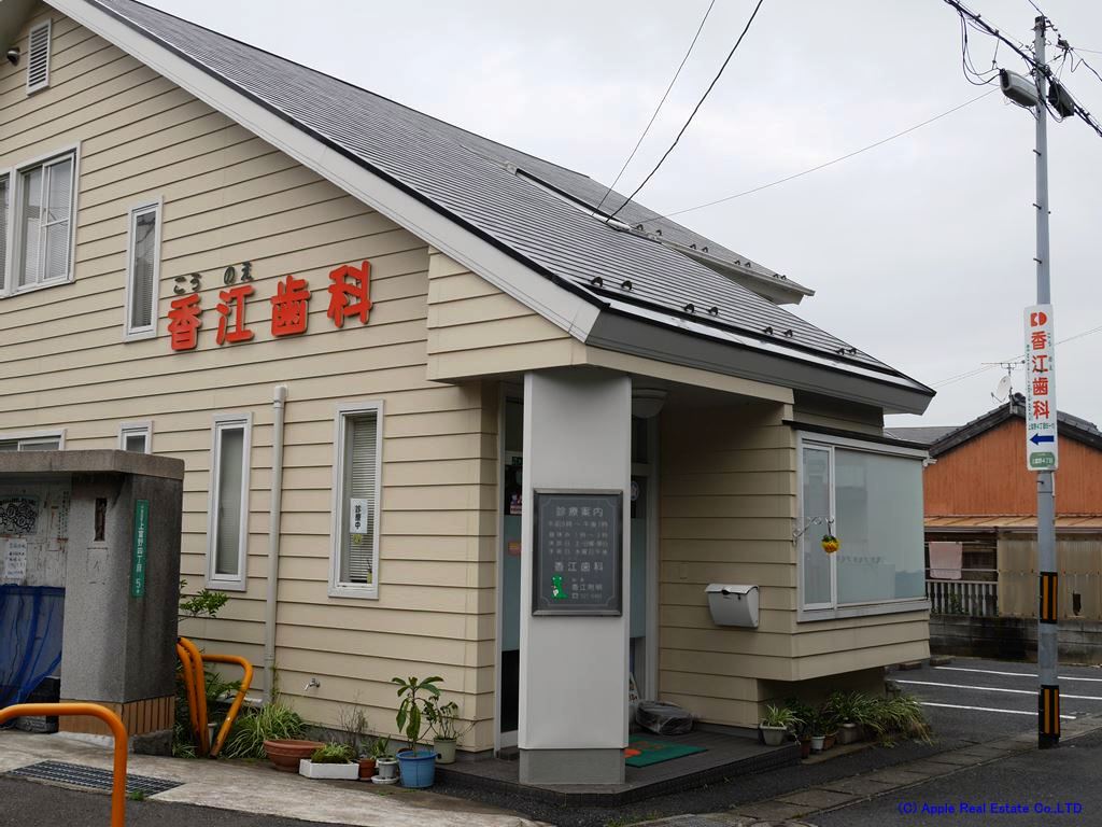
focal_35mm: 38
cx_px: 551
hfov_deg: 49.0
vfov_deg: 37.7
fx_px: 1210
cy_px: 414
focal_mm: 19
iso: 200
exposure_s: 1/320
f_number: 7.1
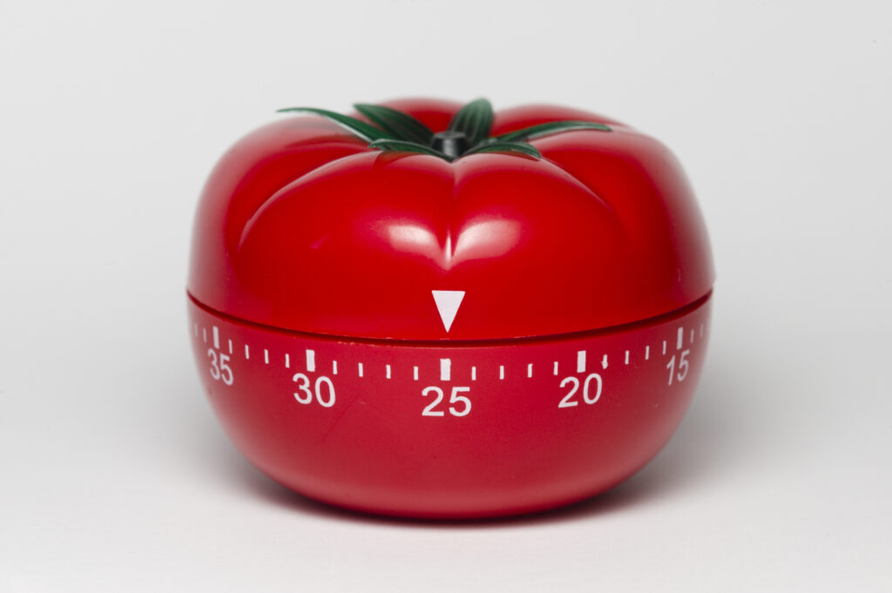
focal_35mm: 200
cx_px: 446
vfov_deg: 6.9
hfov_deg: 10.3
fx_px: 4951
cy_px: 296
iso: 200
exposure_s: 1/60
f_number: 16
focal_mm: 200
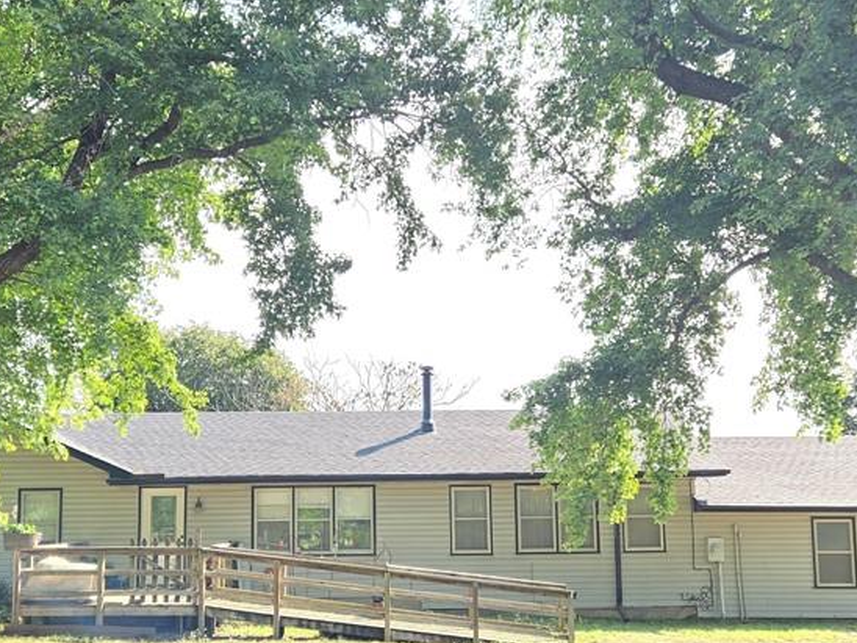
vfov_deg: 33.3
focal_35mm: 43
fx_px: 1065
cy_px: 424
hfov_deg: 43.8
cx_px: 383
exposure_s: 1/280
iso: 25
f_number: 1.8
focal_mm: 5.4
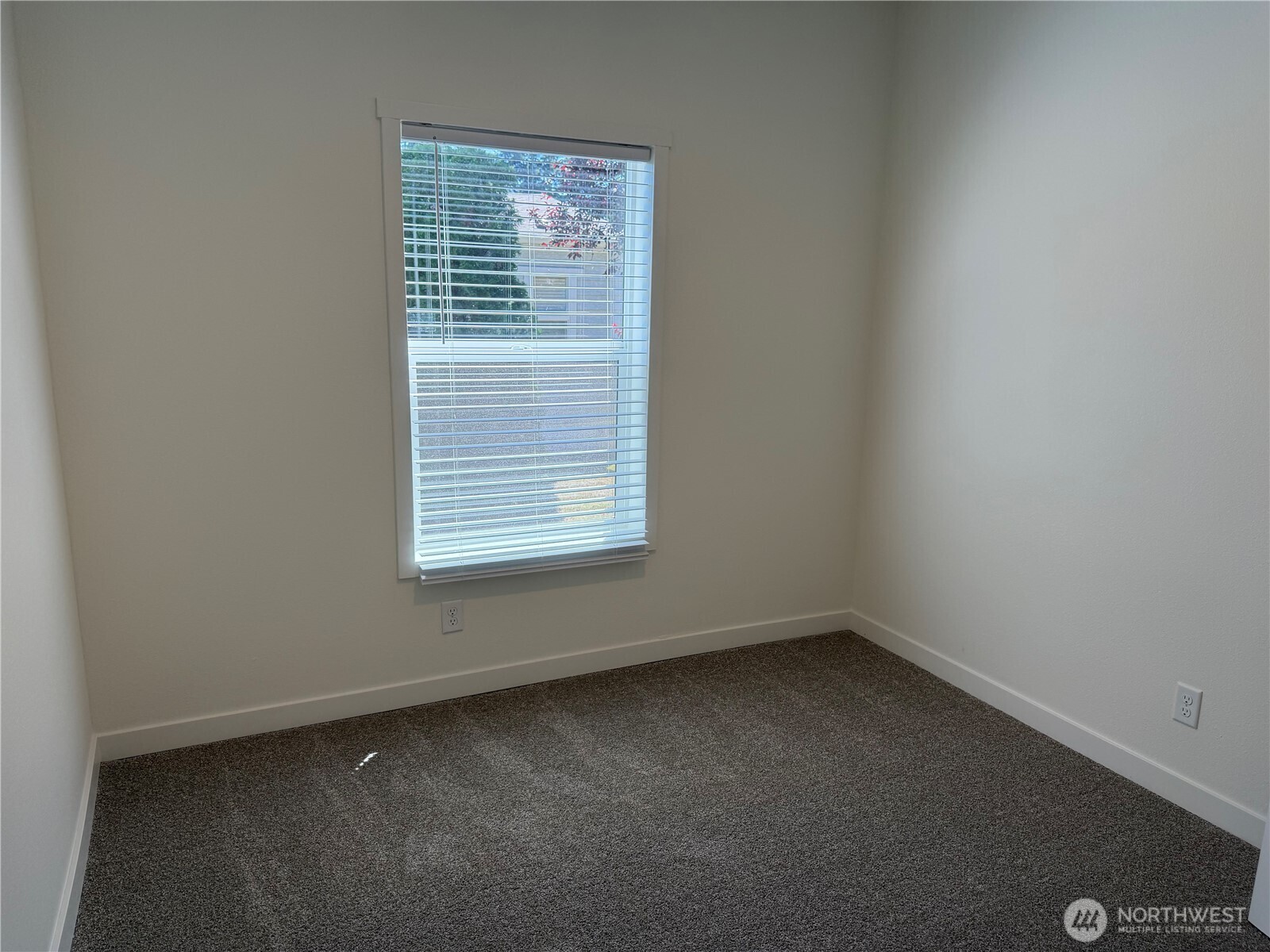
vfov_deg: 56.8
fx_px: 881
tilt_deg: -13.8
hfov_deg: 71.6
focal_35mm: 24
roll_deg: -0.8
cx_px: 635
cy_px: 476
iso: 100
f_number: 1.78
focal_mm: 6.76
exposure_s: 1/353
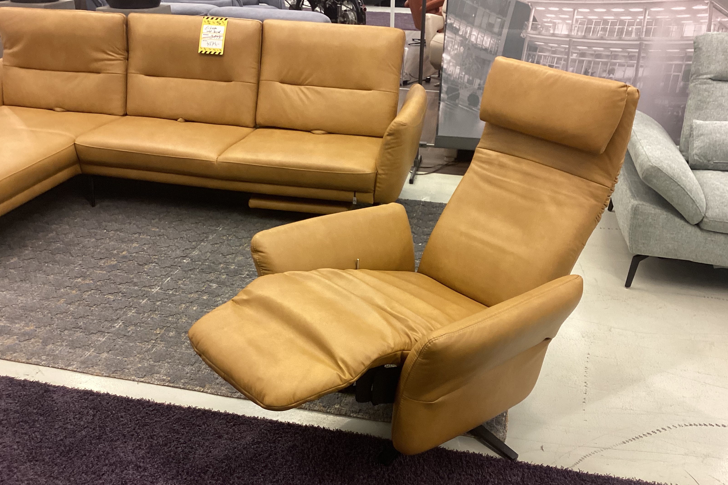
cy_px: 253
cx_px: 368
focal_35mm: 33
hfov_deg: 57.2
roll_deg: -3.2
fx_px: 667
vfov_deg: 40.0
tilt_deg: -27.4
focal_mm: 3.3
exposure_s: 1/50
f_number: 2.4
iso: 160
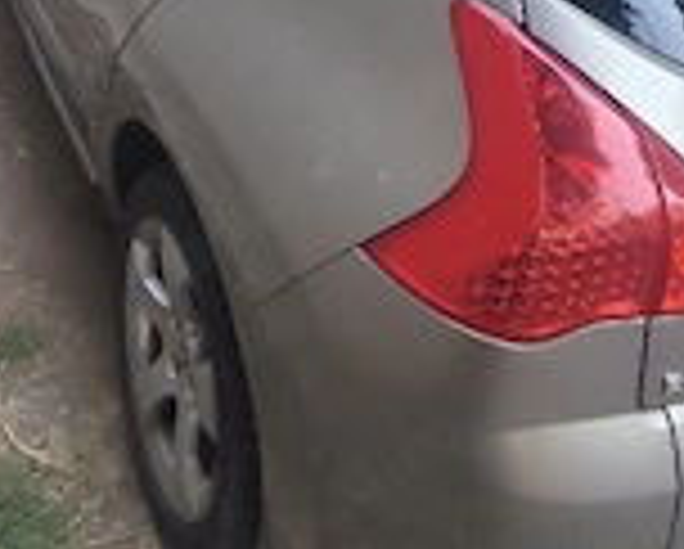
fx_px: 831
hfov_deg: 44.5
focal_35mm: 41
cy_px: -128
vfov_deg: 30.4
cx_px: 405
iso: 50
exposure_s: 1/400
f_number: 2.2
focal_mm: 1.65
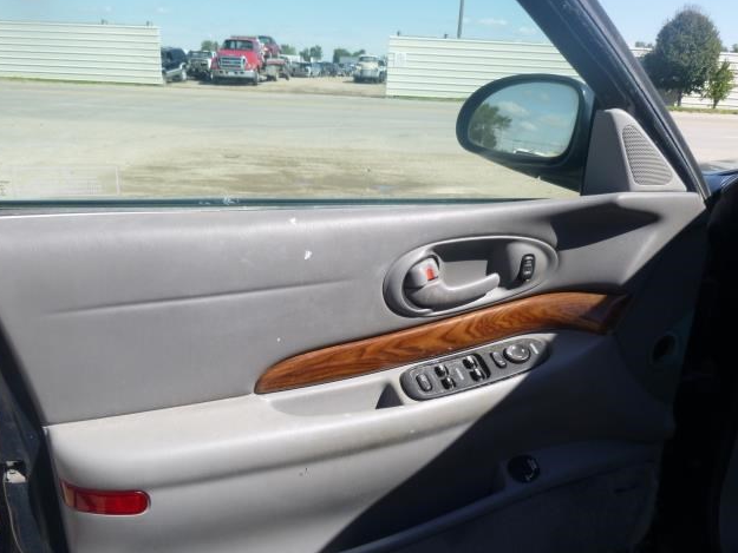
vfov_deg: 44.0
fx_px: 682
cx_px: 342
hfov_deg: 56.8
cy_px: 331
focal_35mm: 32
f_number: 3.9
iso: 100
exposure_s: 1/320
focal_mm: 4.5
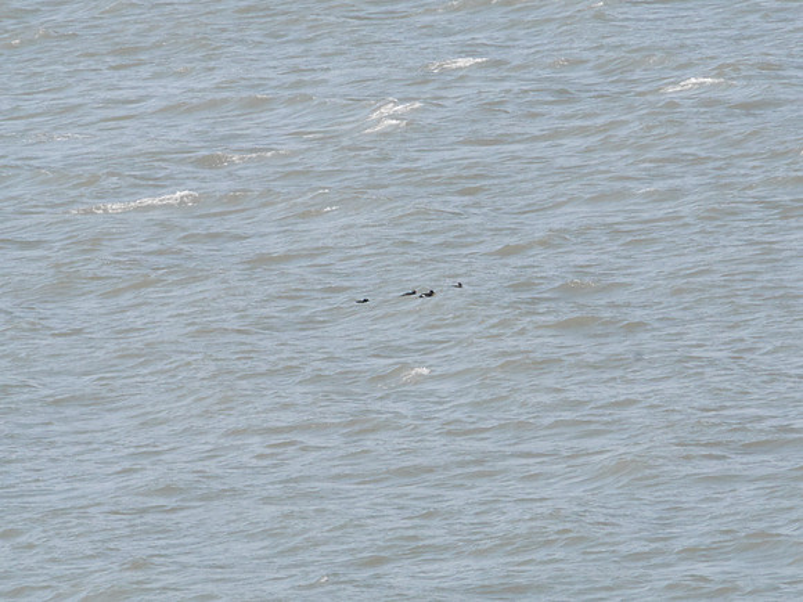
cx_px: 402
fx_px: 13918
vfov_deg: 2.5
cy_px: 301
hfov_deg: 3.3
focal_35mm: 600
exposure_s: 1/500
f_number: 22
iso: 3200
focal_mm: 300
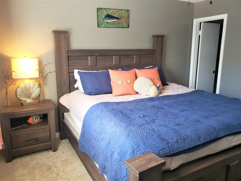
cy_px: 90
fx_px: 181
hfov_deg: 67.3
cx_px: 120
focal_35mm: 26
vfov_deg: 53.1
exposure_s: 1/60
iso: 320
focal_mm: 4.3
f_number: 2.4
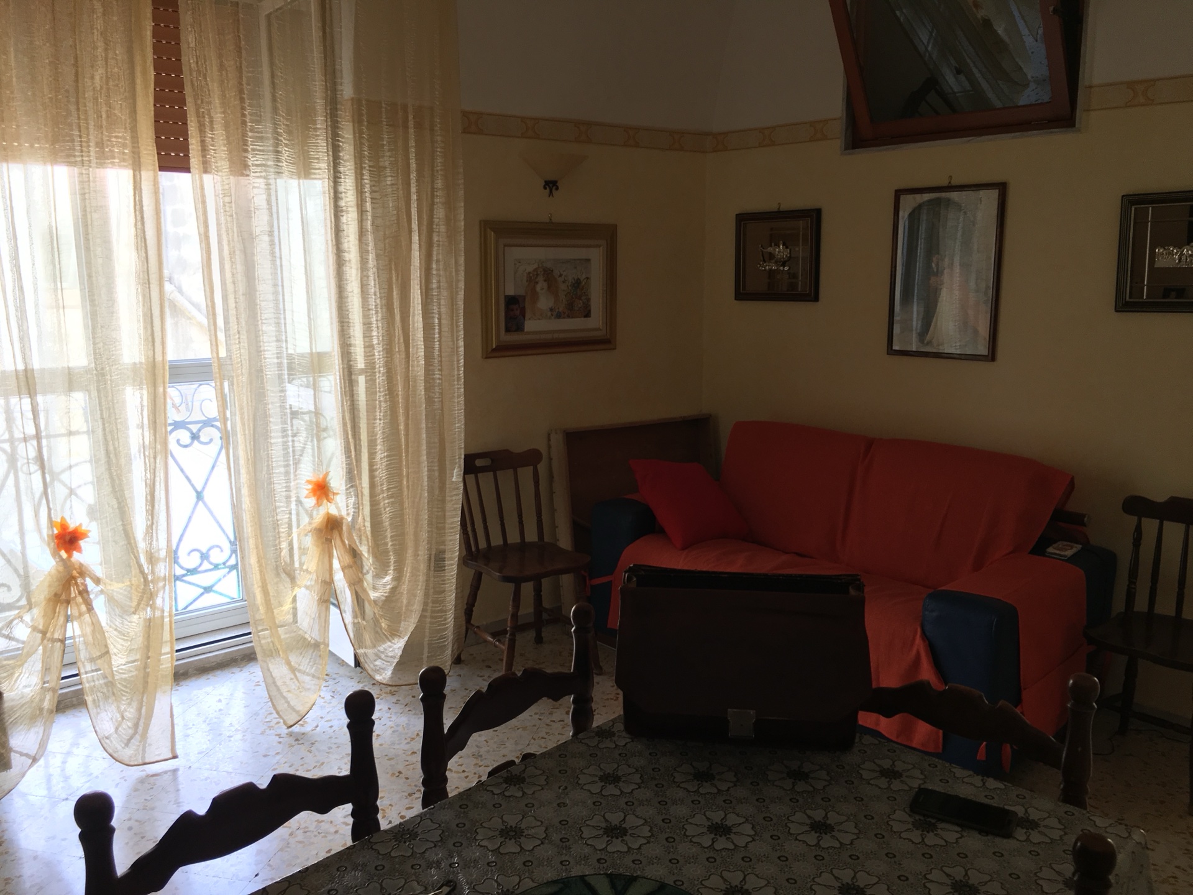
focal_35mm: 29
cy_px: 448
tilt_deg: -9.8
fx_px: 999
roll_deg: -0.4
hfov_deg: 61.7
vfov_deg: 48.2
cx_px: 596
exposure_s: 1/33
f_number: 2.2
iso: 32
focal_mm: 4.15
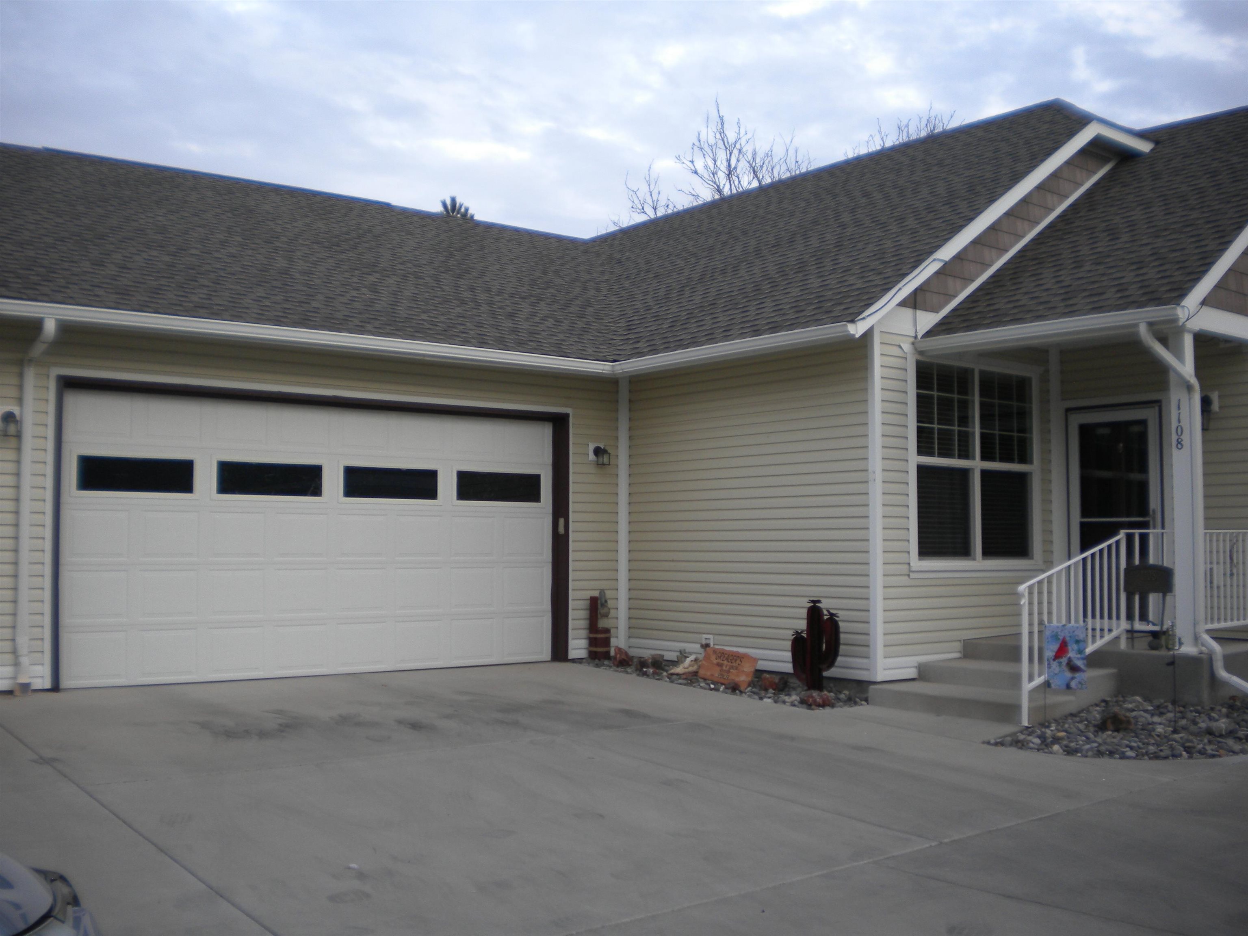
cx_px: 624
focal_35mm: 35
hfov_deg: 52.6
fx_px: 1262
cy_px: 468
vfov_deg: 40.7
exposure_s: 1/127
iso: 80
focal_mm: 6.3
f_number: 3.1
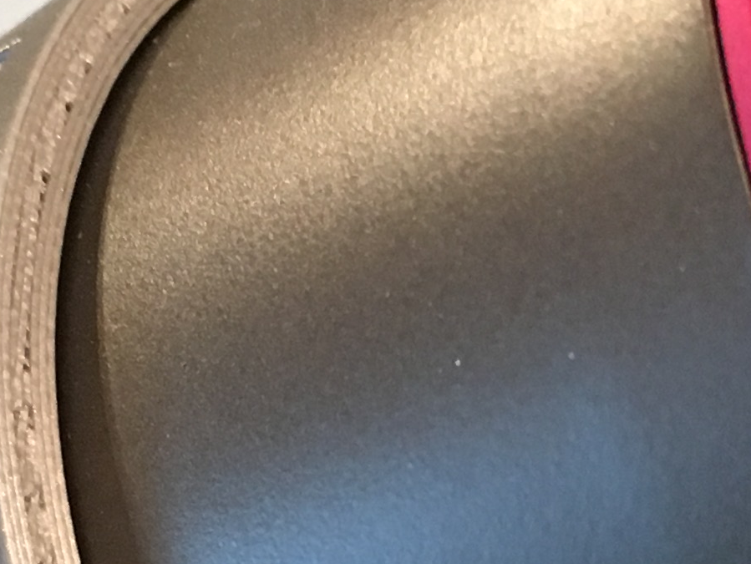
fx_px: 2822
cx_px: 432
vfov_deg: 11.3
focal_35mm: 130
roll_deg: -1.9
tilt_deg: -26.6
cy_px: 596
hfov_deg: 15.2
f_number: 2.2
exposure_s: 1/20
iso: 200
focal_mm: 4.15
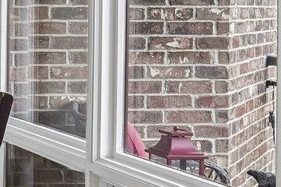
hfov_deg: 15.5
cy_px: 5
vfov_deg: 13.6
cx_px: -313
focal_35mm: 99
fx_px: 772
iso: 320
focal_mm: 17
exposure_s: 1/15
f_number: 8
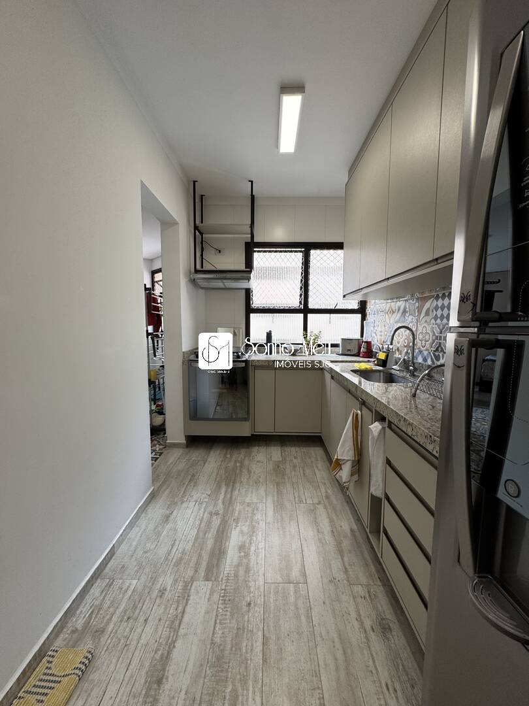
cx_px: 264
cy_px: 353
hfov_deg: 85.7
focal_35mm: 14
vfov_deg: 102.1
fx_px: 285
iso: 100
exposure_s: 1/120
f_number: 2.2
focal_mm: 2.22
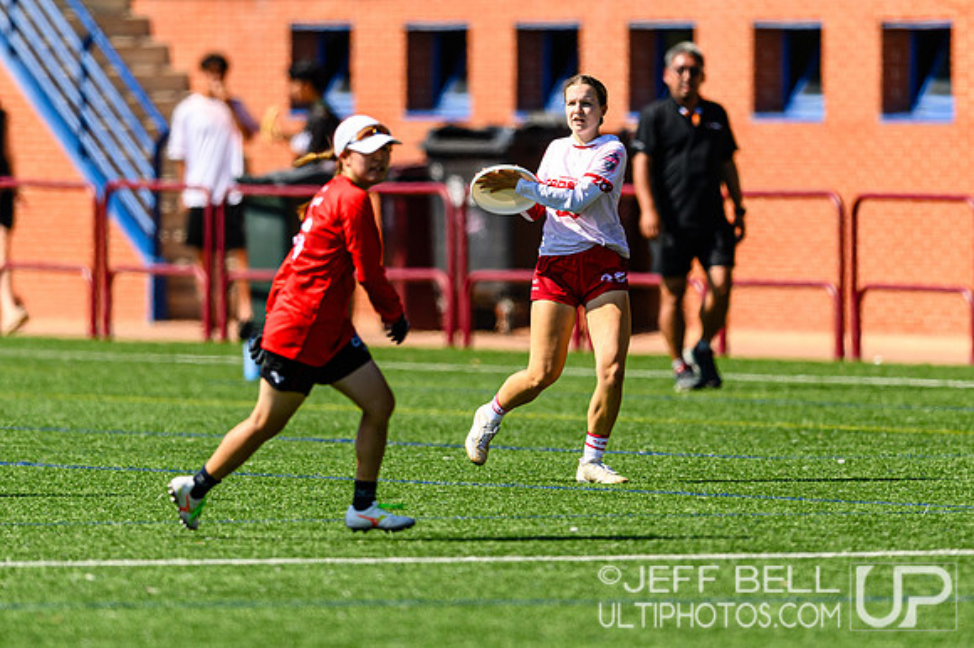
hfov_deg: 3.1
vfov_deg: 2.1
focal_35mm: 662
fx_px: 17892
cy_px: 244
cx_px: 552
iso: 100
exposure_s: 1/1600
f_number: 3.2
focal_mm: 400
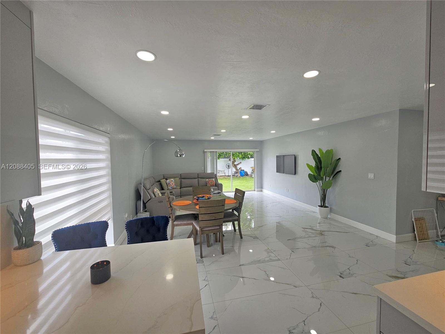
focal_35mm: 13
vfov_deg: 89.9
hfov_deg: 106.2
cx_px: 222
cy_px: 167
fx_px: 167
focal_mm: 2.2
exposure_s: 1/120
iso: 64
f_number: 2.2
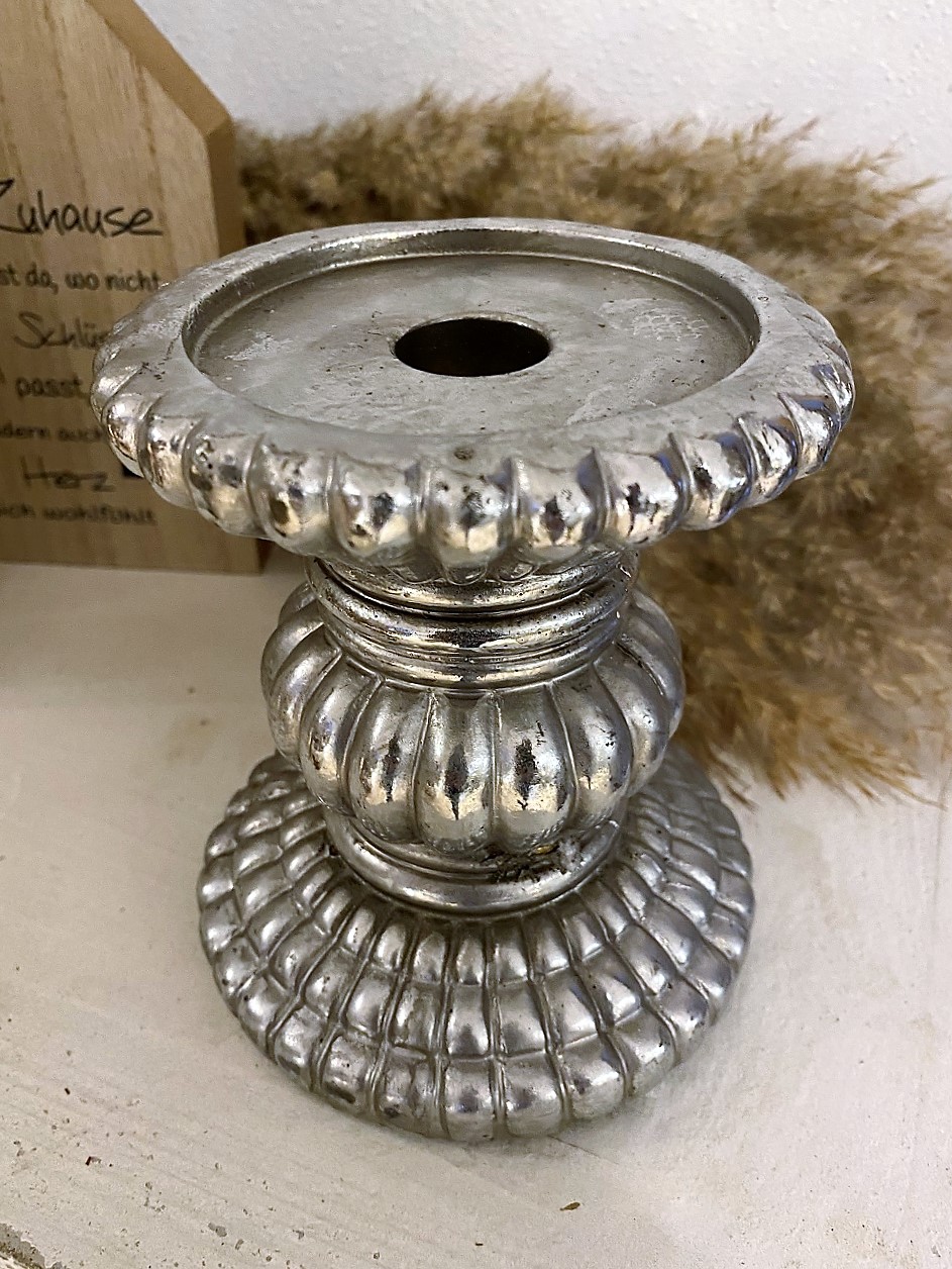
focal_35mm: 26
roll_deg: +1.4
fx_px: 953
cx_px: 476
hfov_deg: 53.1
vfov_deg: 67.3
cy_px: 634
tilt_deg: -35.0
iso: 640
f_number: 1.8
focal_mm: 4.25
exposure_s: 1/33
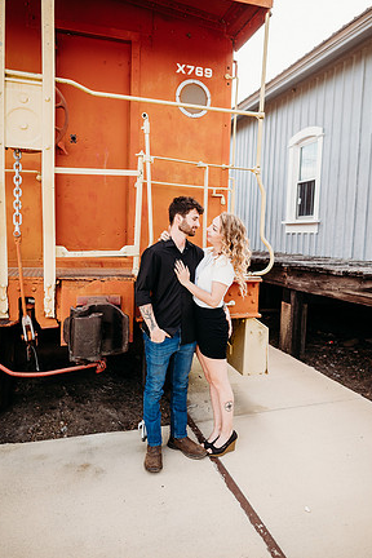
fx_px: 387
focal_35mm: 25
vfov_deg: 71.5
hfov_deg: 51.3
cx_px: 186
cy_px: 269
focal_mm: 24
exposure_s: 1/640
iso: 100
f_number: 2.8
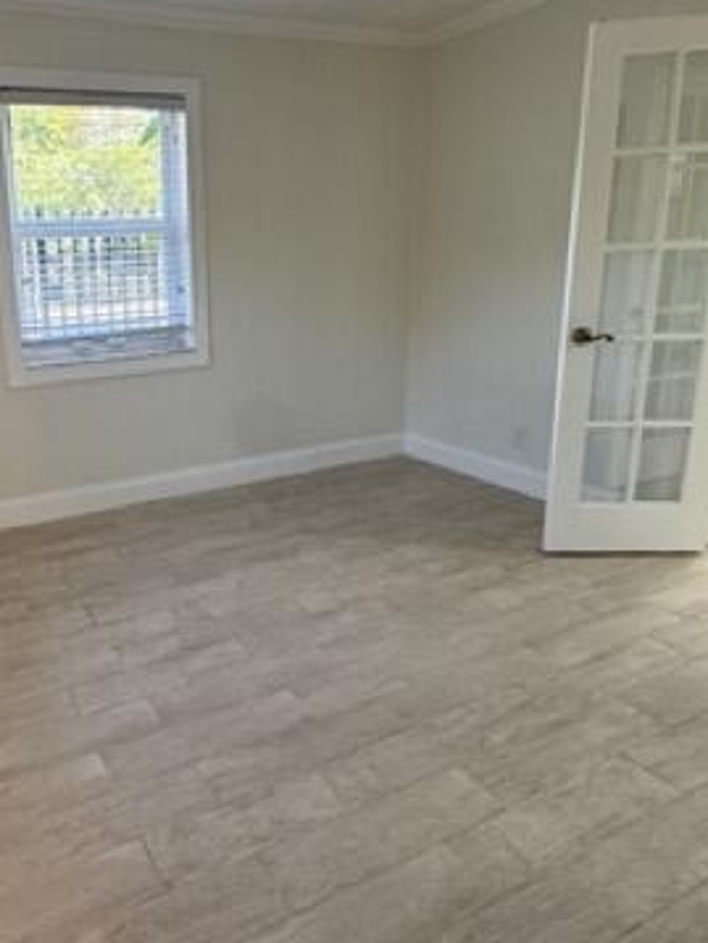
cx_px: 147
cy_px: 400
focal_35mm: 25
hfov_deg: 51.7
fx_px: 681
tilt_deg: -11.9
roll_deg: +2.6
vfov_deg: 69.0
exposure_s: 1/120
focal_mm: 2.22
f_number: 2.2
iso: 125
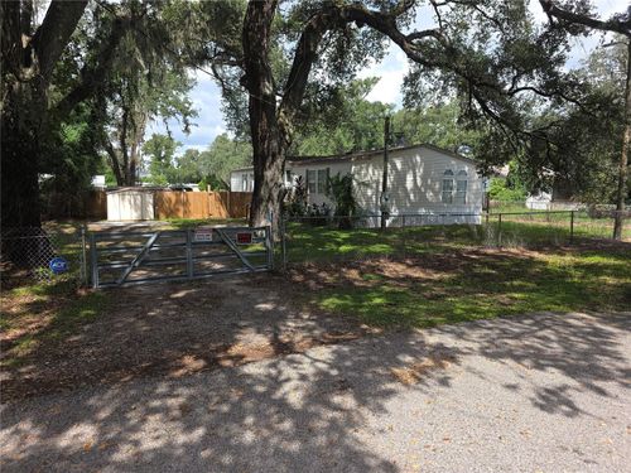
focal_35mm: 23
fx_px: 419
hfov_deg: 73.9
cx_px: 316
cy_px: 236
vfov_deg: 58.9
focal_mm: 6.3
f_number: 1.7
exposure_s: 1/412
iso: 12
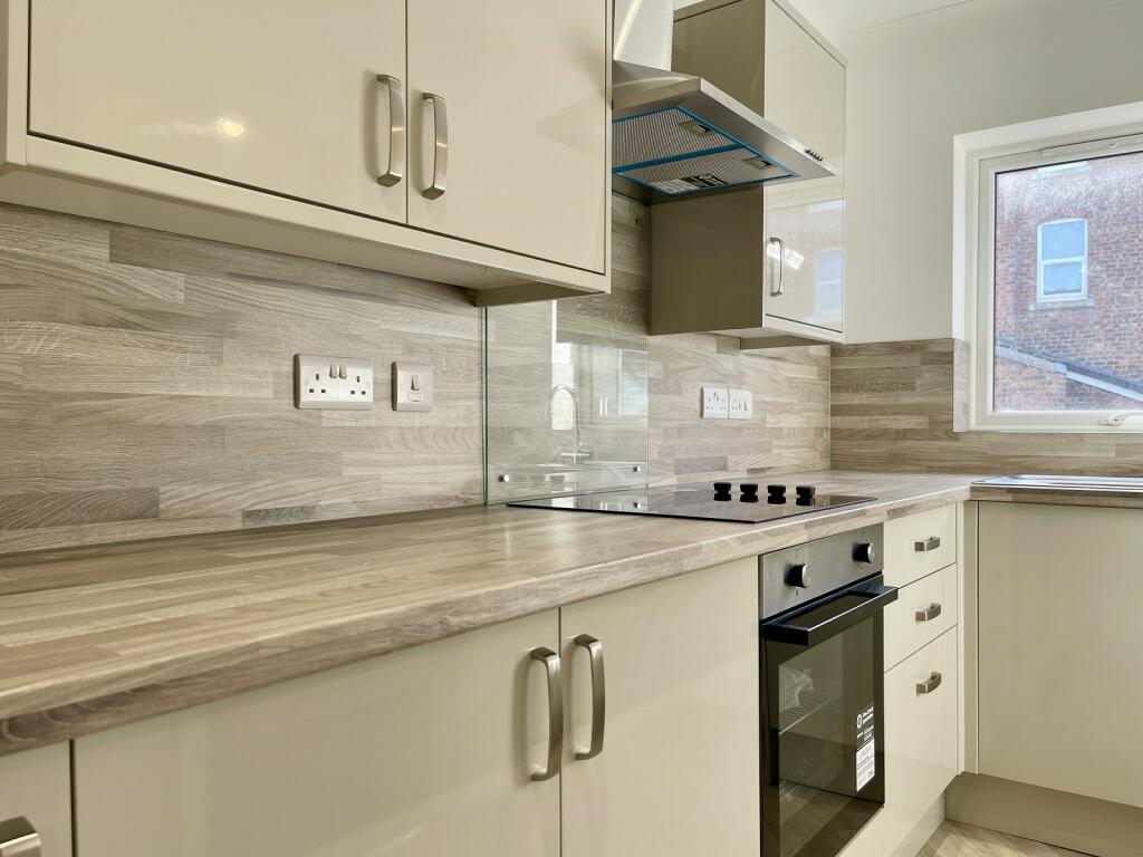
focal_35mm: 25
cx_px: 572
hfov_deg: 69.4
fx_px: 825
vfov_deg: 54.9
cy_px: 428
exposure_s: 1/100
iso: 50
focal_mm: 5.1
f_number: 1.6
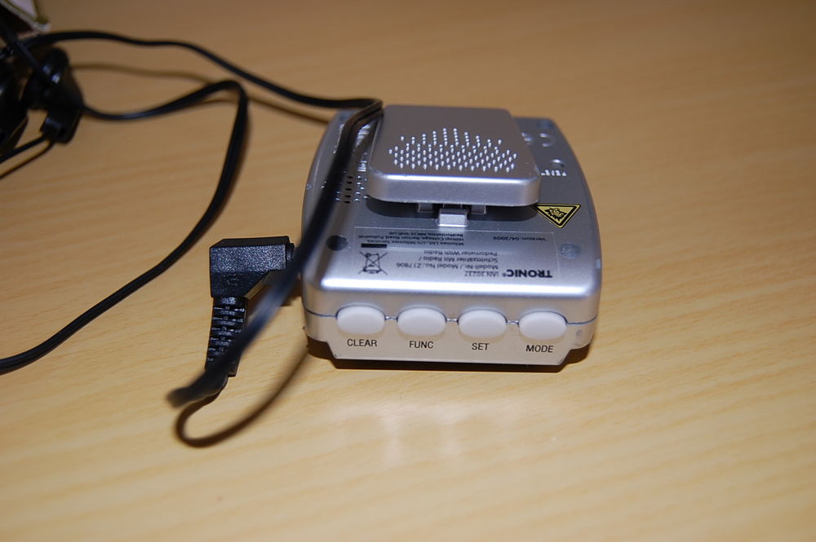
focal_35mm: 45
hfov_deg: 43.6
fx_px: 1019
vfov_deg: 29.8
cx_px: 408
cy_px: 271
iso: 200
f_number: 4.2
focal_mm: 30
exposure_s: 1/60
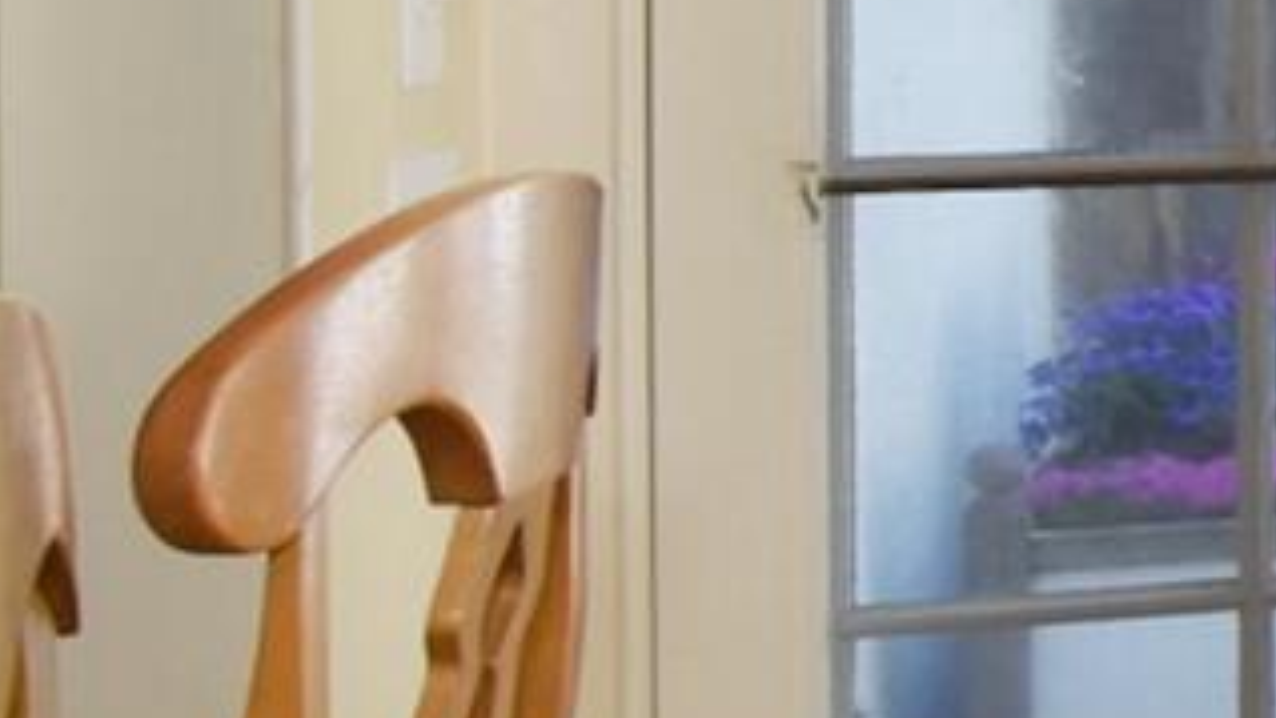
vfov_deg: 10.7
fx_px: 3769
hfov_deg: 11.1
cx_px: 3908
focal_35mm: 111
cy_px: -88
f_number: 10
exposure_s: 1/60
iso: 640
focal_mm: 11
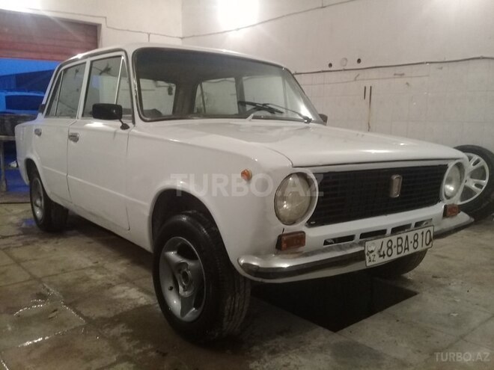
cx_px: 247
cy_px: 185
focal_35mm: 31
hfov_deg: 58.4
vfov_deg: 45.4
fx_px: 442
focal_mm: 3.3
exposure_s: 1/20
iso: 200
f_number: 2.2
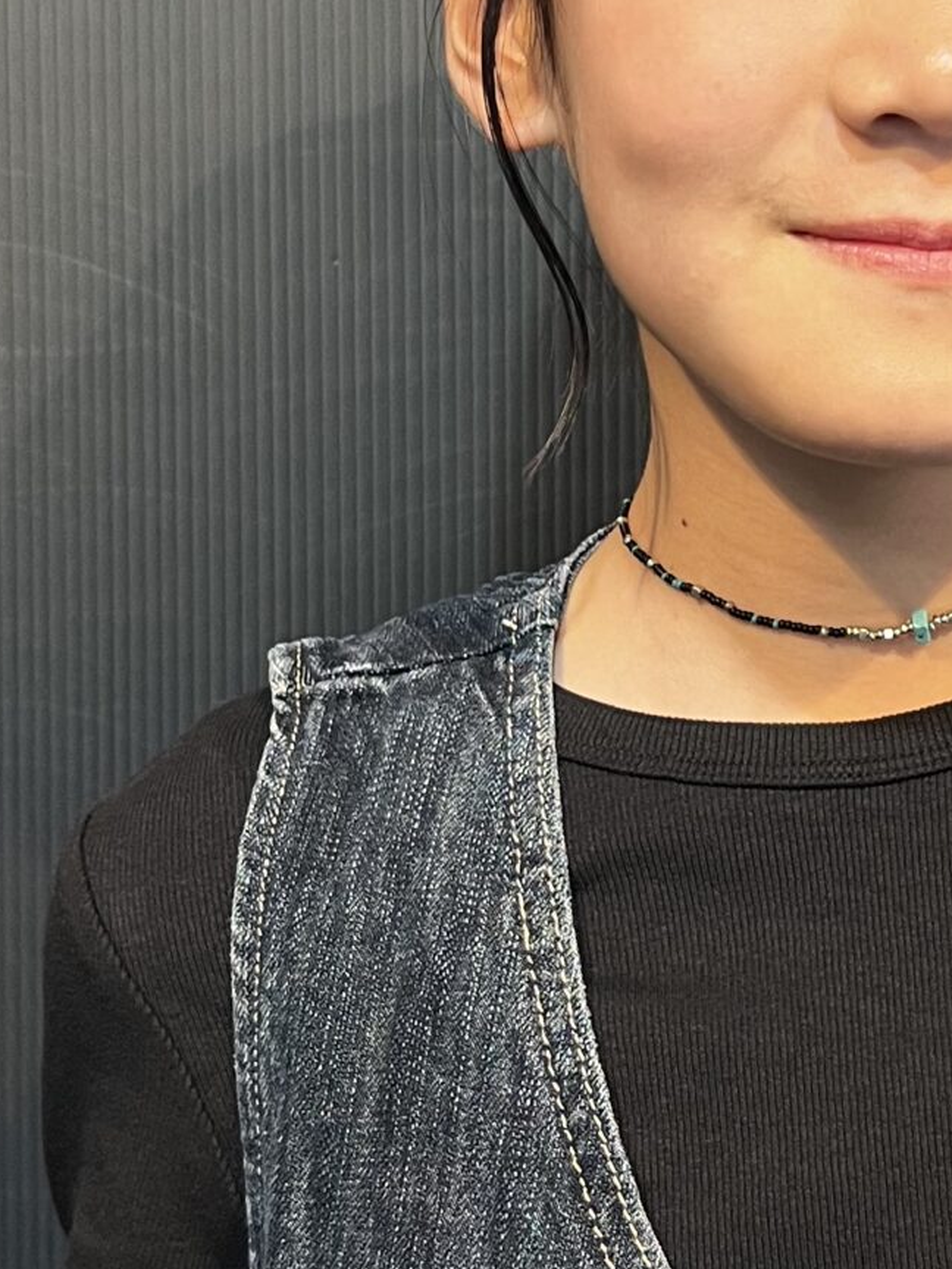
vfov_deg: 25.3
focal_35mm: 77
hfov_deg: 18.8
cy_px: 599
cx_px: 849
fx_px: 2824
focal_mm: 5.7
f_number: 1.5
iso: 125
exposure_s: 1/50
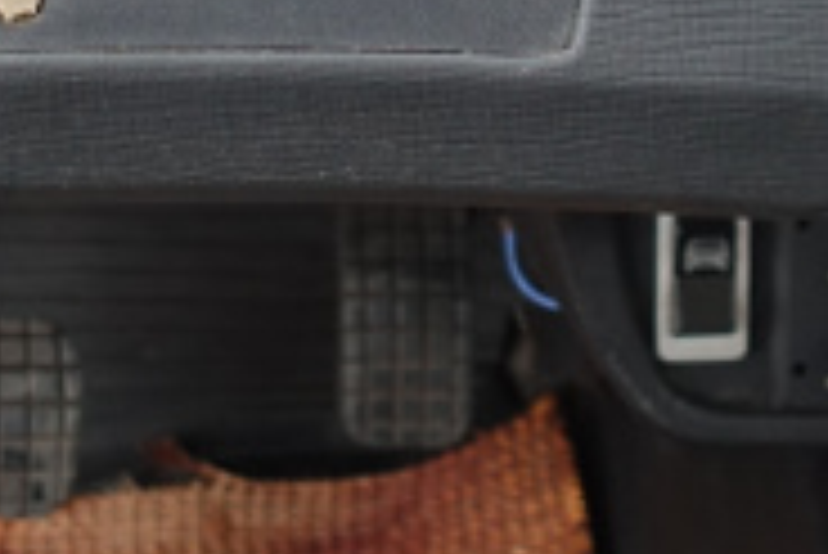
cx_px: -27
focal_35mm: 189
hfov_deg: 10.8
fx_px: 4350
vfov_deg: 7.2
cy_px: -243
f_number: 2.8
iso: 125
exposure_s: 1/30
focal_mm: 10.6
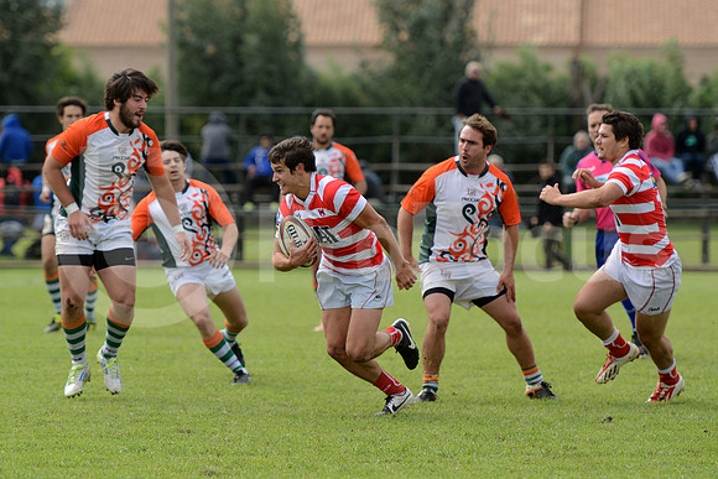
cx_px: 359
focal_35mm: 220
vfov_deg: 6.2
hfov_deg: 9.4
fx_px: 4389
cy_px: 240
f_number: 4
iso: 500
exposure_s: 1/1600
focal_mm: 220
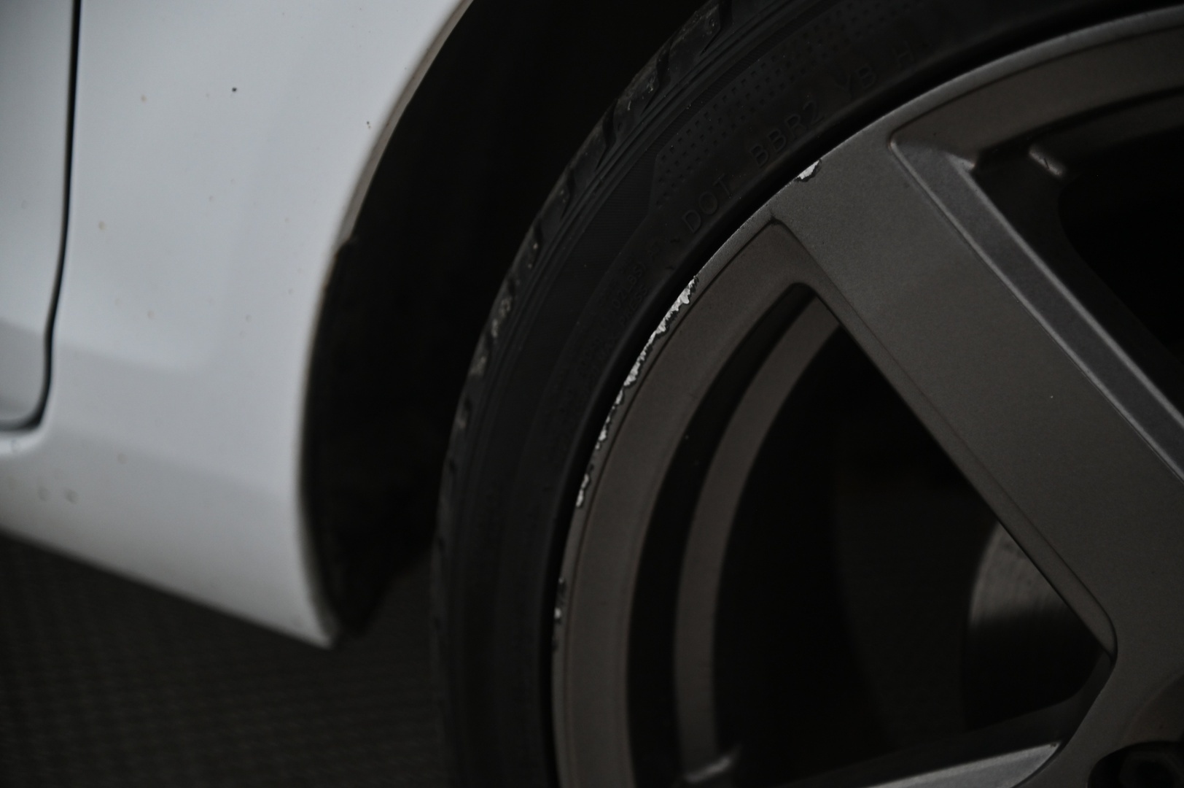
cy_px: 394
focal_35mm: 78
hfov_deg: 26.0
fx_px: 2563
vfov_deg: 17.5
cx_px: 592
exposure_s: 1/100
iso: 2000
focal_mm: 78
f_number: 4
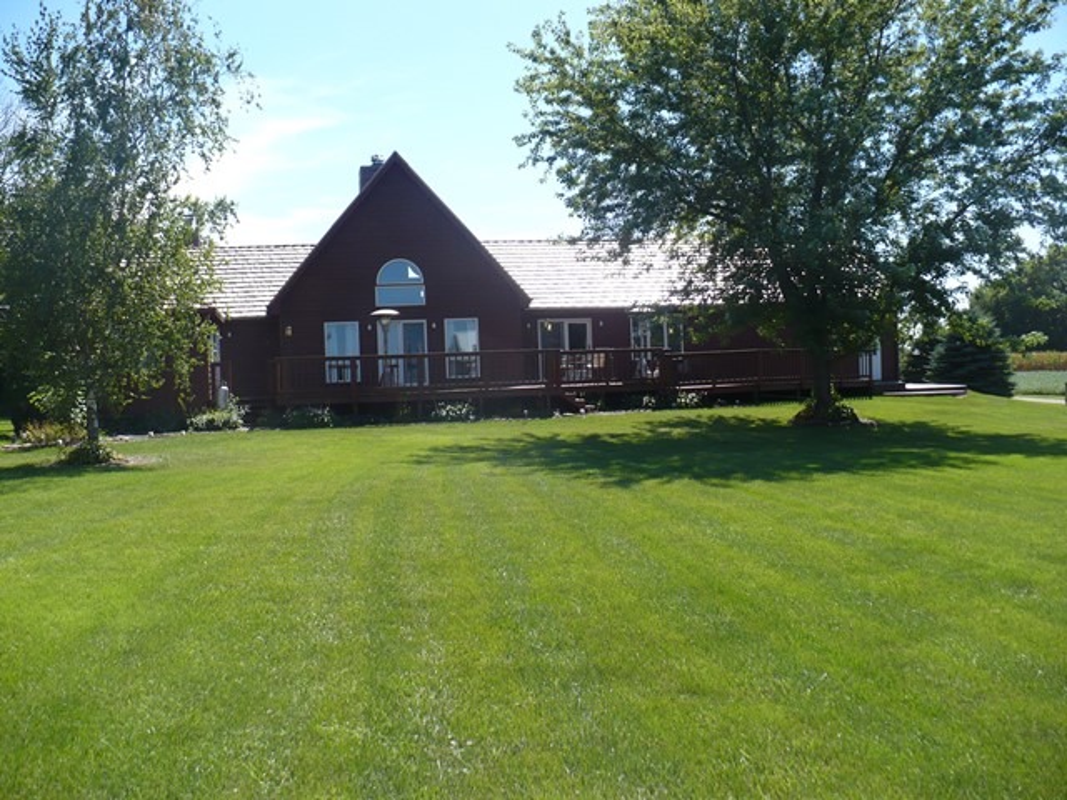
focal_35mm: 37
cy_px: 400
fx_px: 1140
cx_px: 534
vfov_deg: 38.7
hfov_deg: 50.1
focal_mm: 6.1
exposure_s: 1/800
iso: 100
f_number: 2.8
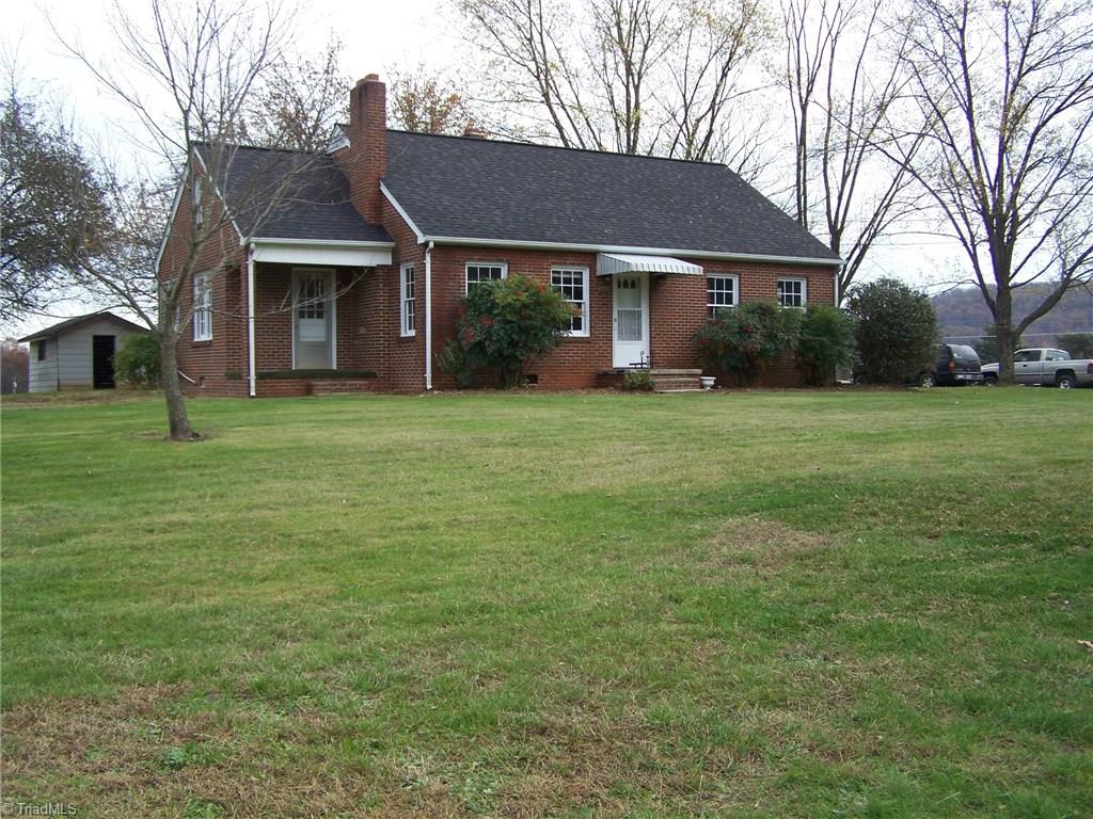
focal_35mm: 38
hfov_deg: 49.0
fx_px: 1200
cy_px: 410
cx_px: 546
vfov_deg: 37.7
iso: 64
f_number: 2.8
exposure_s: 1/250
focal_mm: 6.3
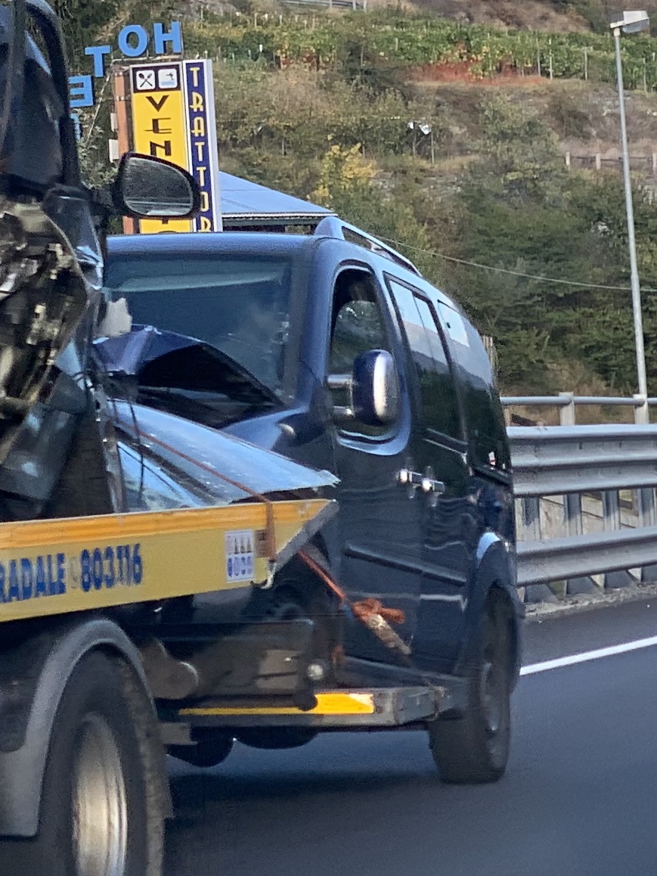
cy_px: 21
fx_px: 4579
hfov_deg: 7.8
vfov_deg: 10.8
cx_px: -659
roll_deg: +1.1
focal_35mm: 181
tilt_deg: -0.1
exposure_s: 1/97
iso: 16
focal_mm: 6
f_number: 2.4
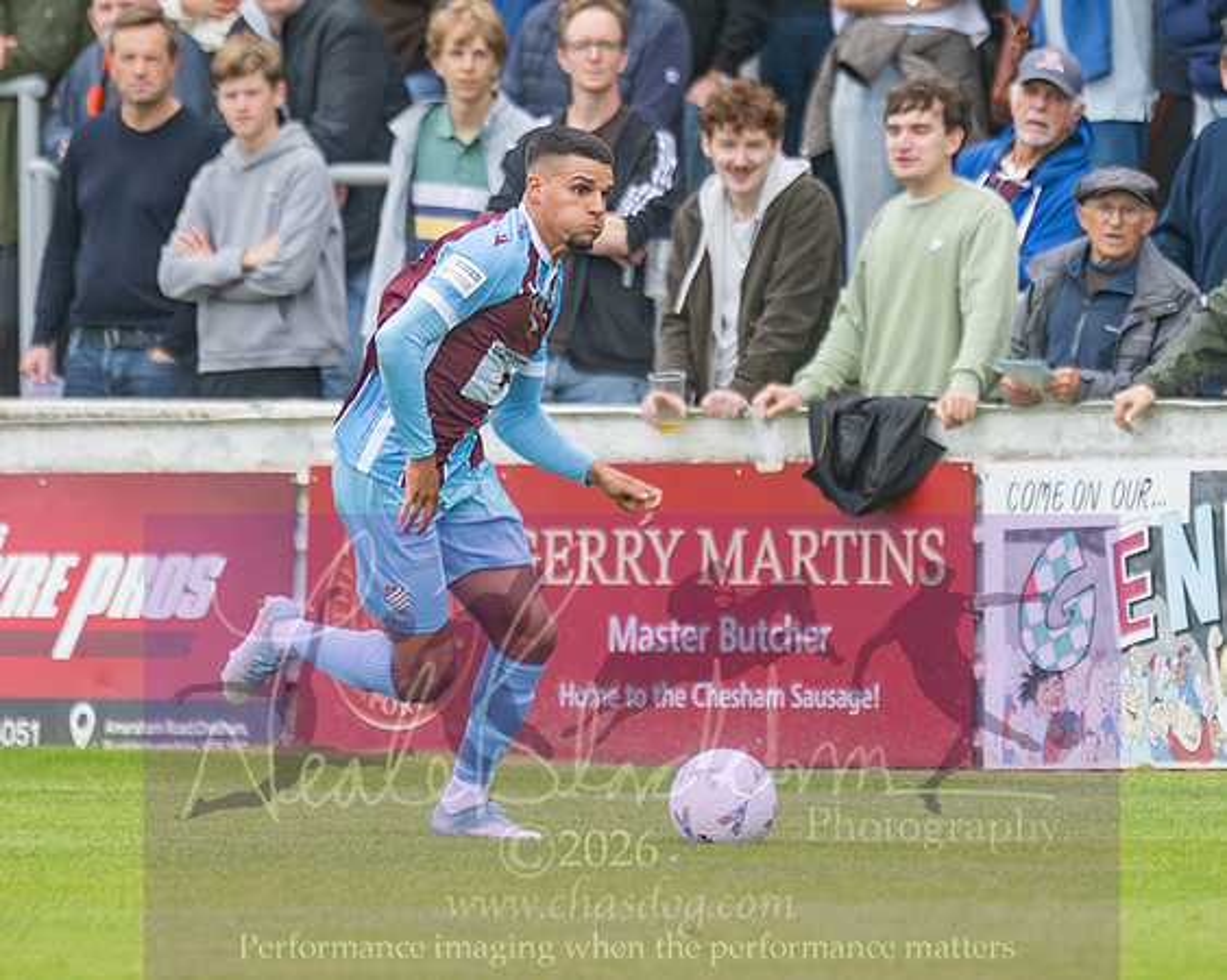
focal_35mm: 956
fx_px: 34691
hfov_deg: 2.0
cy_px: 228
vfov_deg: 1.6
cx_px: 679
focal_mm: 270
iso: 560
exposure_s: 1/1250
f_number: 2.8
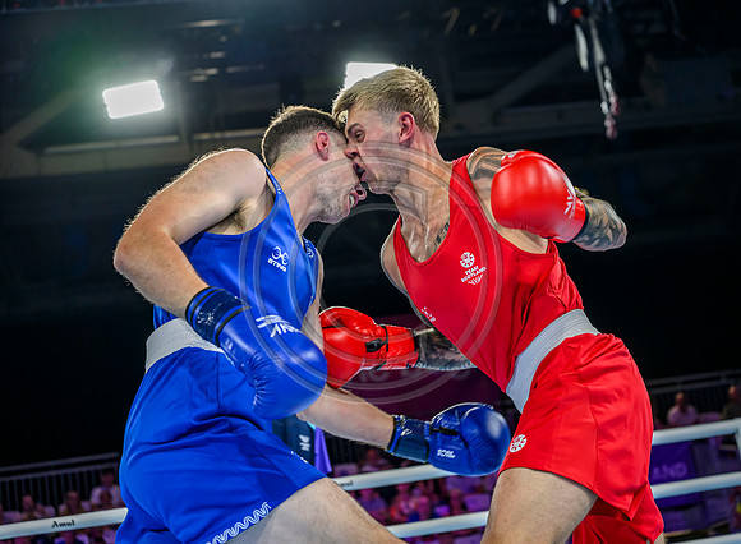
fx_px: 1302
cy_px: 249
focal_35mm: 61
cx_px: 442
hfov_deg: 31.7
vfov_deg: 23.6
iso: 2000
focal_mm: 53
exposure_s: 1/1600
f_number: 3.2
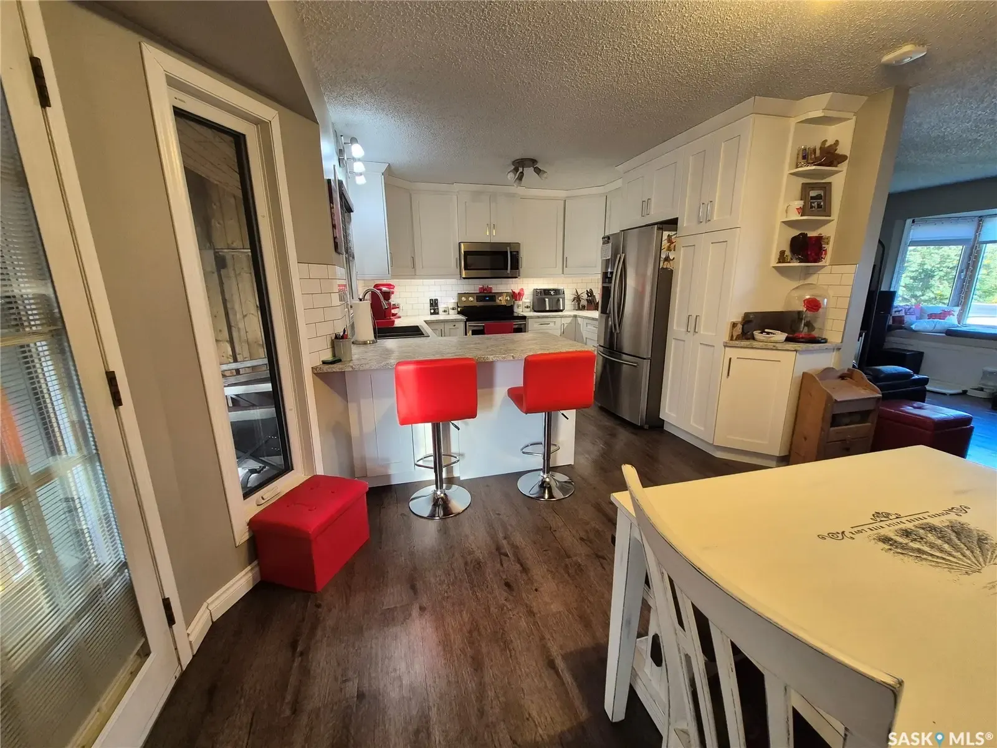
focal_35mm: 13
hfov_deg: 106.2
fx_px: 374
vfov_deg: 89.9
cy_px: 374
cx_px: 498
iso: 160
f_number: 2.2
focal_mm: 1.74
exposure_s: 1/60
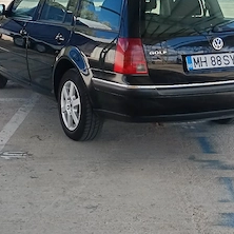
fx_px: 658
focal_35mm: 86
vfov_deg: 20.1
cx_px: 123
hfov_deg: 20.2
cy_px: 86
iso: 100
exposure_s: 1/333
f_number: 1.9
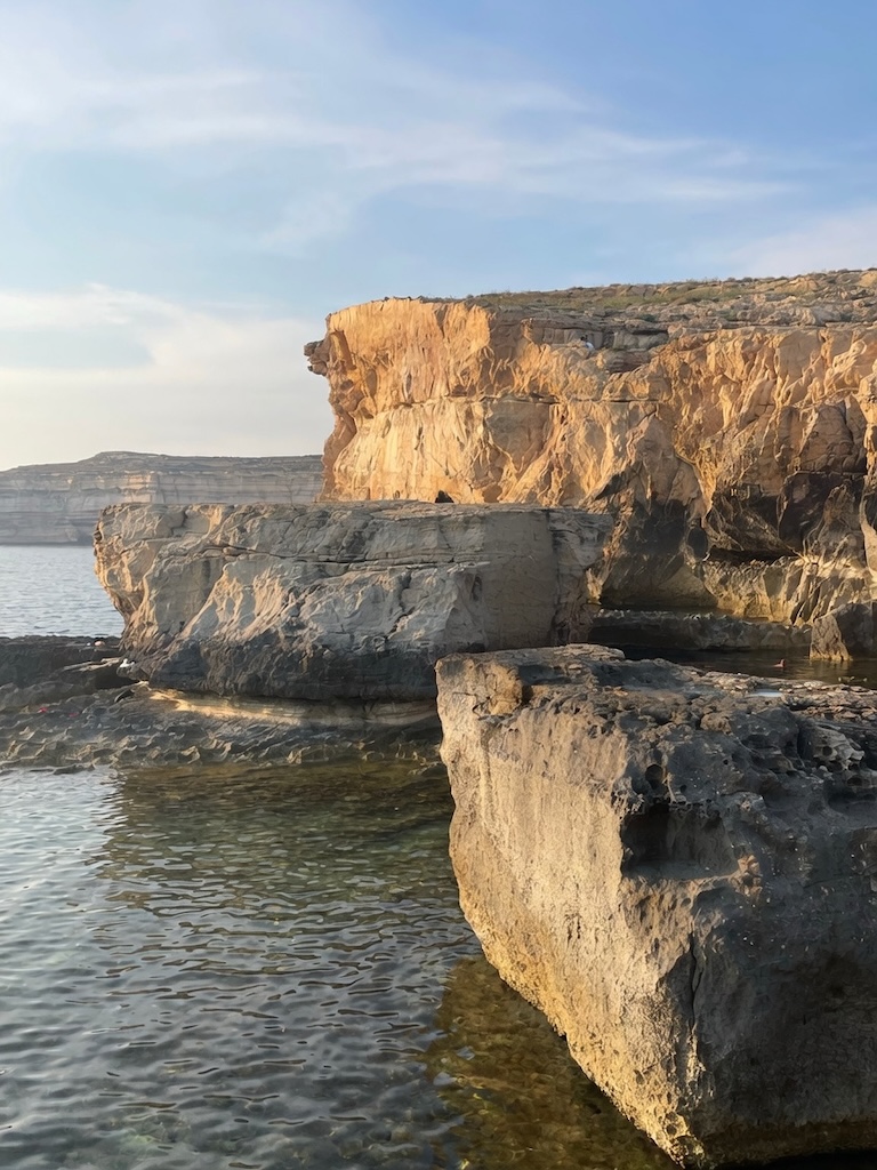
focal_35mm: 26
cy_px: 585
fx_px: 878
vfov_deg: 67.3
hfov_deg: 53.1
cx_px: 438
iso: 32
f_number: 1.6
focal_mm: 4.2
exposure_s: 1/2212
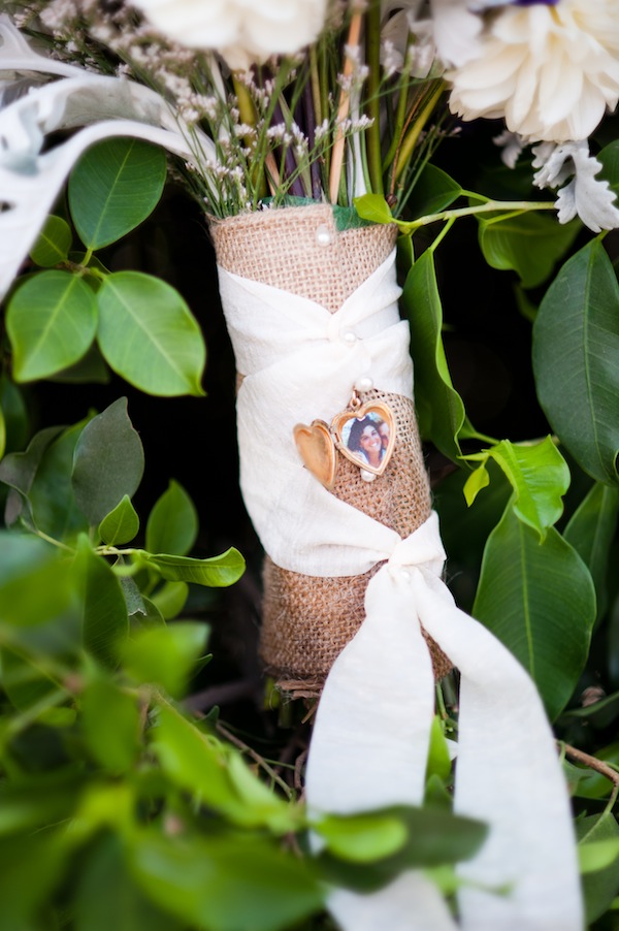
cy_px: 466
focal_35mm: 85
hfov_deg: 16.0
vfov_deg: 23.9
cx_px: 310
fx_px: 2195
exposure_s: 1/1000
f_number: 2.2
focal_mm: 85
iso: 200
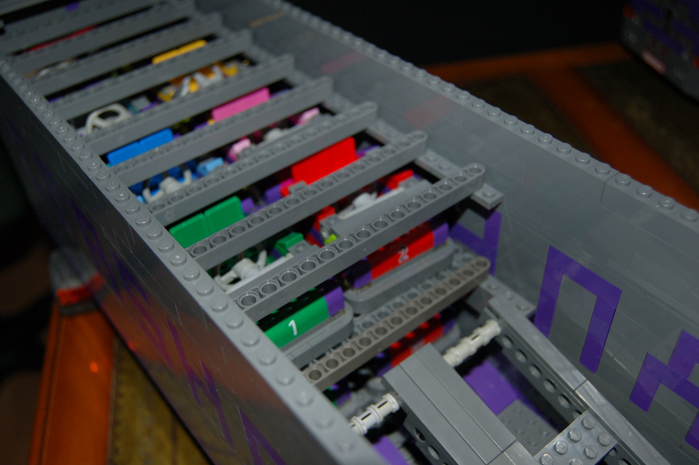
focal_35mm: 36
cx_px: 350
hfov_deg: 53.2
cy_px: 232
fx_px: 698
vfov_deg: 36.8
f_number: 4
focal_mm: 24
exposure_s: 1/60
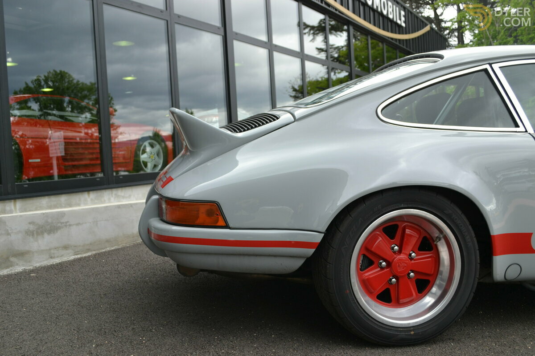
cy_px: 178
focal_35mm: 36
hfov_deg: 53.1
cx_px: 268
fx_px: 535
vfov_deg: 36.9
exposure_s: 1/125
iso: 220
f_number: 5.6
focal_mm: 24
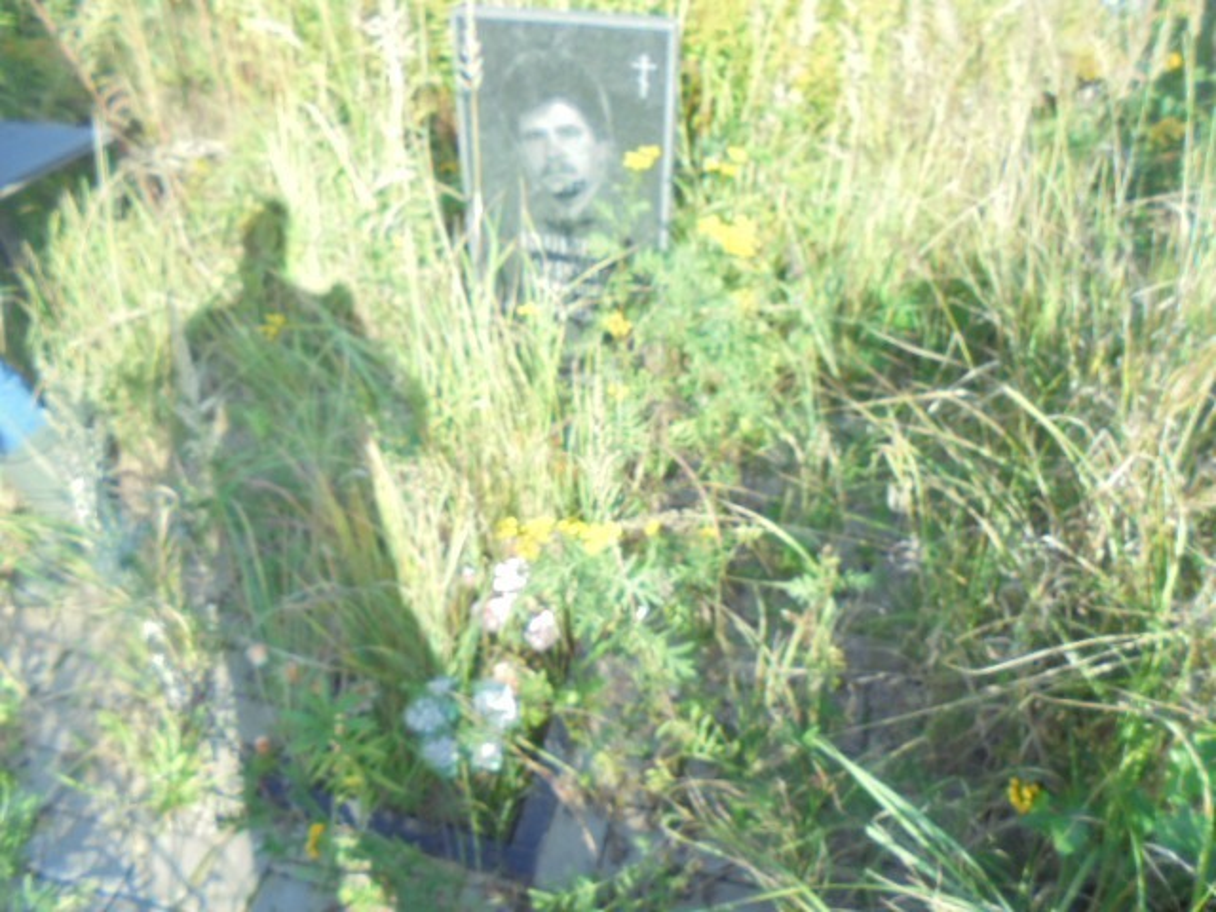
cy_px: 456
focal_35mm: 26
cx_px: 608
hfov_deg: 67.3
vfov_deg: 53.1
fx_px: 913
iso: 100
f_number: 3.5
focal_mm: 4.6
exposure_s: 1/160
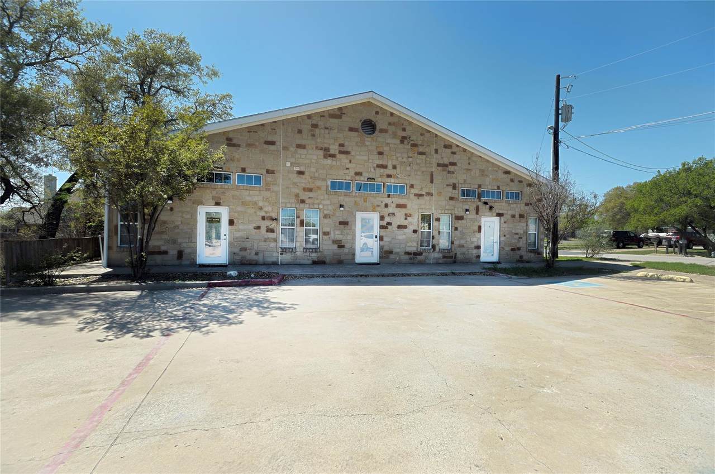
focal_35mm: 17
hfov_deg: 93.4
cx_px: 358
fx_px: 337
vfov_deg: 70.2
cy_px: 237
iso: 200
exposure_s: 1/3200
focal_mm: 17
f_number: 5.6
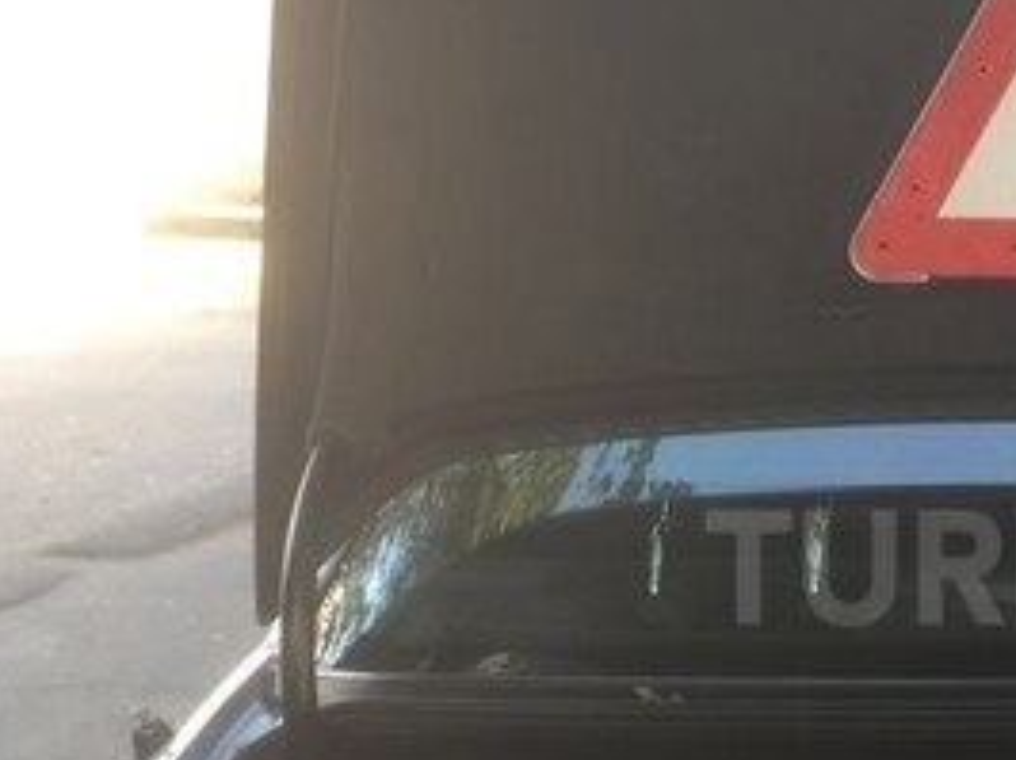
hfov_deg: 25.3
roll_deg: -1.8
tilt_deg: -9.9
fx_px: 2111
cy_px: 567
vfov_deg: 20.3
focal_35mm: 72
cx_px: 1096
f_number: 2.2
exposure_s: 1/106
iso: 32
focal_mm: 4.15
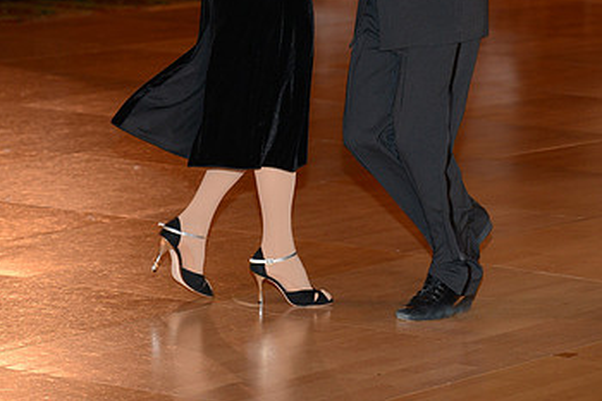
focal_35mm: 224
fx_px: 3744
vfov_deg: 6.1
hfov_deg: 9.2
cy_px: -91
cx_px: 305
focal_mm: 135
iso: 1250
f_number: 5.6
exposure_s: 1/200
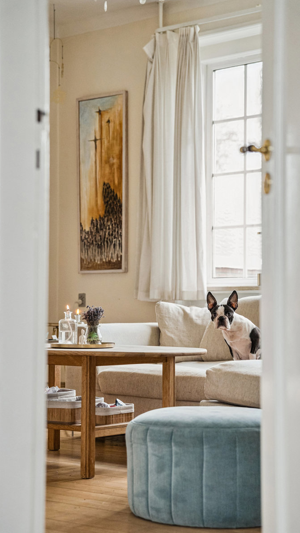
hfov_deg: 16.3
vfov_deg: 28.6
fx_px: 1046
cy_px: 269
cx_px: 150
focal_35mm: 74
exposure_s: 1/160
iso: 3200
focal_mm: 70
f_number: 4
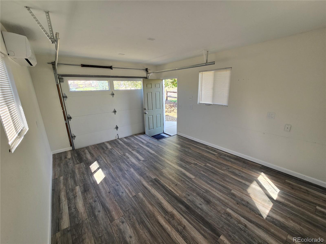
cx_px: 163
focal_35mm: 13
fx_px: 122
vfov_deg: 89.9
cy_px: 122
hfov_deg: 106.2
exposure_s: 1/120
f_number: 2.2
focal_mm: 2.2
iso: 50
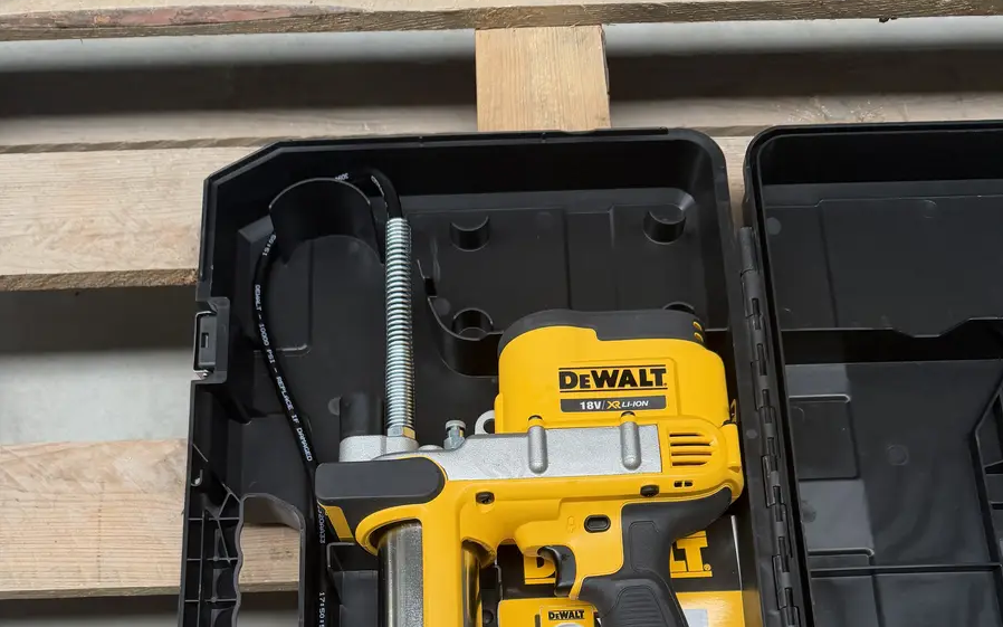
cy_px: 618
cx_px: 502
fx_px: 929
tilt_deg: -74.1
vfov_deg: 34.2
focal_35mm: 34
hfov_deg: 56.7
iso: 200
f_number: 1.78
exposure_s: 1/95
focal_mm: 6.76
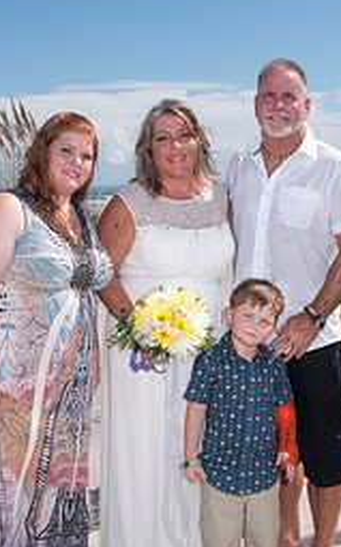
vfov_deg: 37.5
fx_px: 804
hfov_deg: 23.8
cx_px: 233
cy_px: 317
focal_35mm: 54
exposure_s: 1/250
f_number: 13
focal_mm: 20
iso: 100
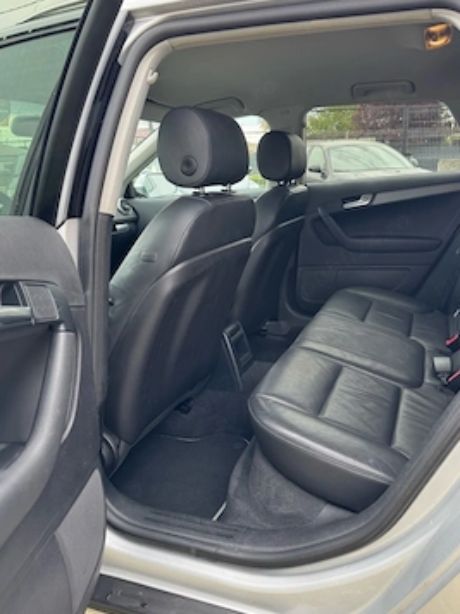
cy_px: 276
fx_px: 478
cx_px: 255
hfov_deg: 51.3
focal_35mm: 27
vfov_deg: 65.2
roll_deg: -0.2
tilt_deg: -13.9
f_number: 1.78
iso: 125
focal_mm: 6.76
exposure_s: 1/121
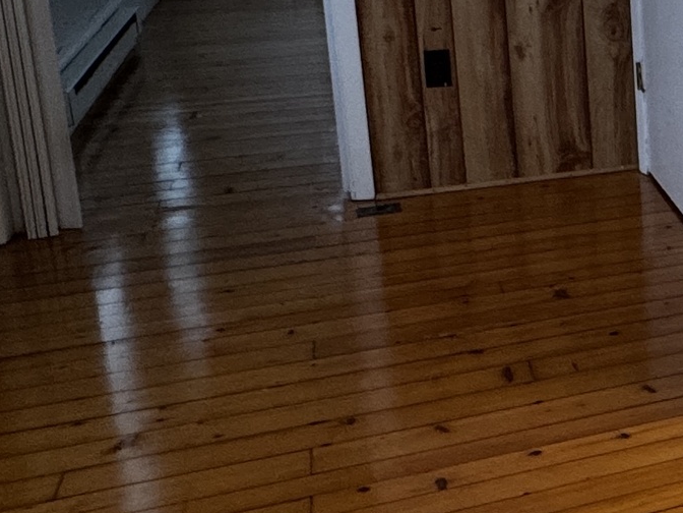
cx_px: 1020
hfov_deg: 24.0
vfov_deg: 22.6
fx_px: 1263
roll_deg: -1.0
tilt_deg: -13.3
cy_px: 88
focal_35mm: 64
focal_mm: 2.22
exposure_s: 1/60
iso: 200
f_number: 2.2
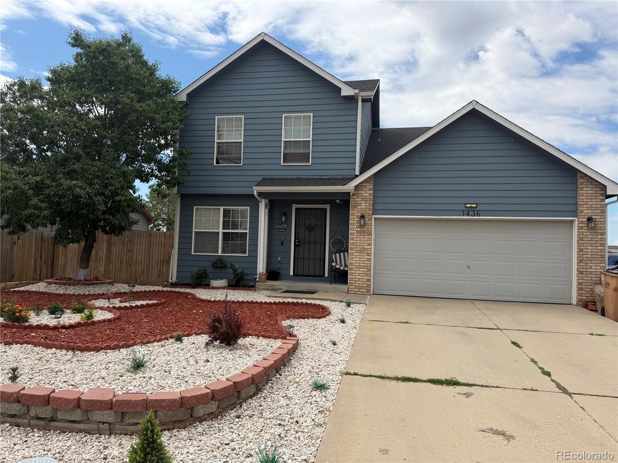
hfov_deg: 71.6
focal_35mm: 24
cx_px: 309
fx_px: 428
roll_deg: -1.3
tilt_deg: +2.1
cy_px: 232
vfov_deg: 56.8
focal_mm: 6.76
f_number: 1.78
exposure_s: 1/3953
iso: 80
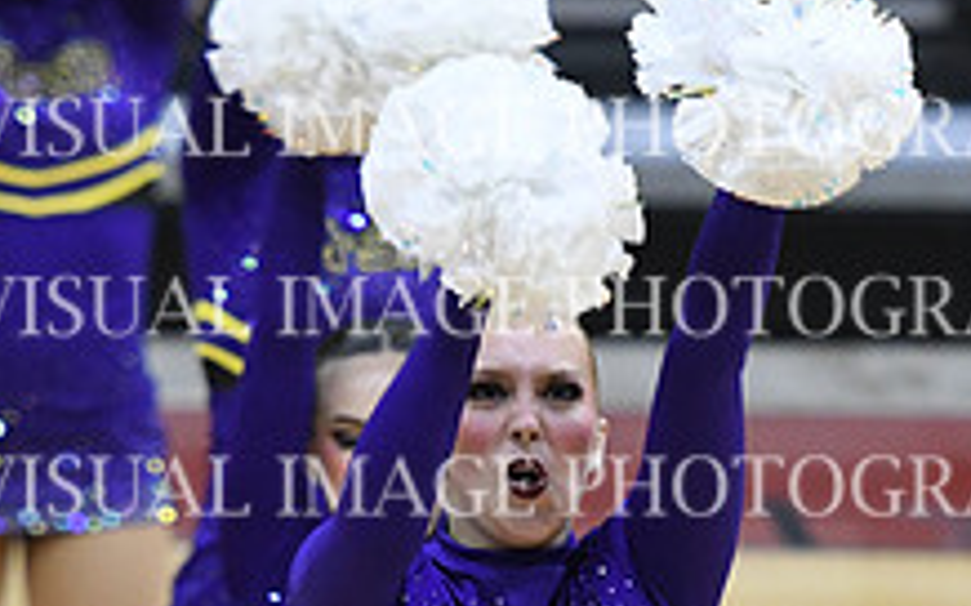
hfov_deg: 3.1
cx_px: 539
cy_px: 755
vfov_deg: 2.0
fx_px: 17695
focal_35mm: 669
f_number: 2.8
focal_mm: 165
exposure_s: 1/400
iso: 3200
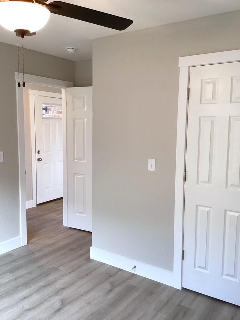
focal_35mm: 31
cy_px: 160
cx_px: 120
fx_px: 287
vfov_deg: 58.4
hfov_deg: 45.4
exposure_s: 1/60
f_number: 2.4
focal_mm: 3.3
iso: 125
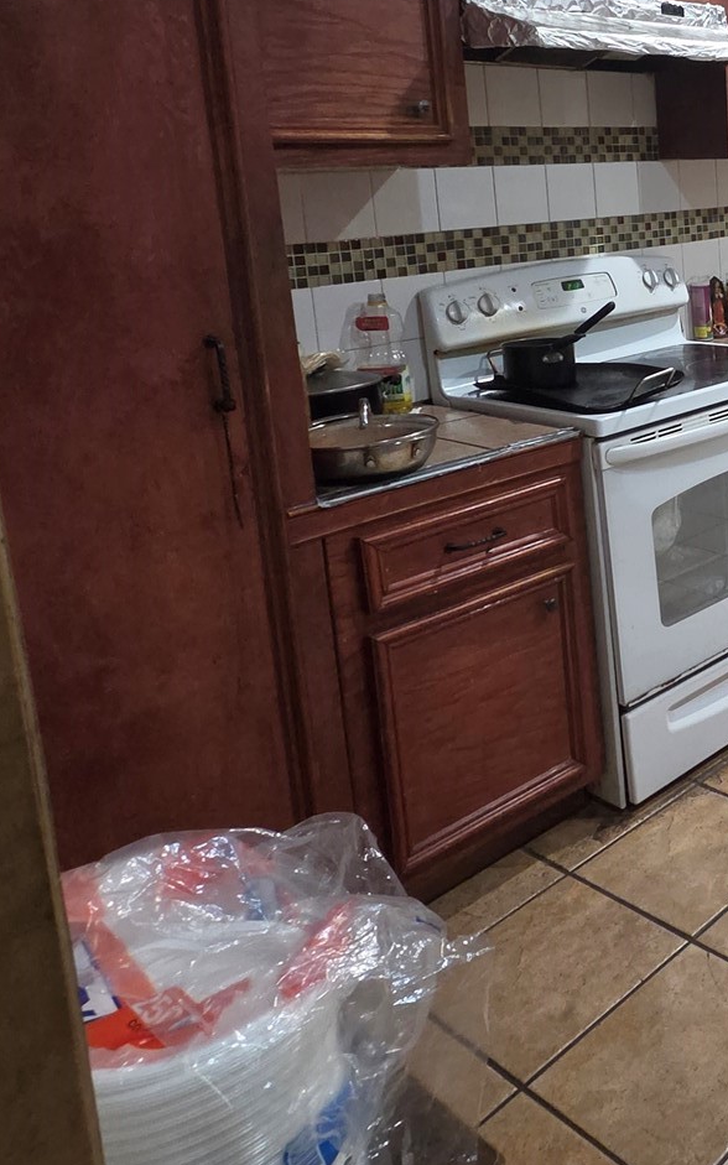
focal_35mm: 30
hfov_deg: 32.0
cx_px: 942
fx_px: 952
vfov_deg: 60.1
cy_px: 318
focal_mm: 2.2
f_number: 2.2
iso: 800
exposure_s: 1/60
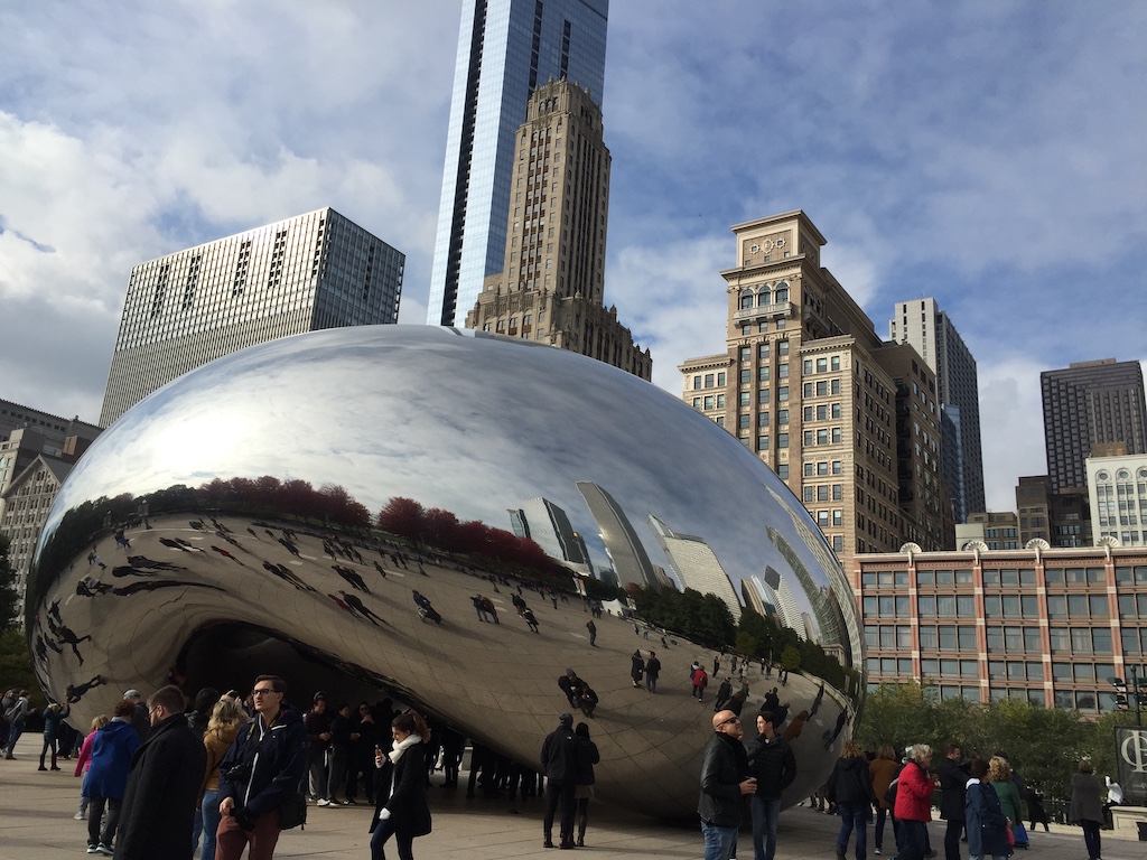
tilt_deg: +17.6
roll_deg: -4.8
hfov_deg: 61.7
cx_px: 574
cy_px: 430
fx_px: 961
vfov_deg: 48.2
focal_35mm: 29
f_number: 2.2
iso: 32
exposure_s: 1/3300
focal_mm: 4.15
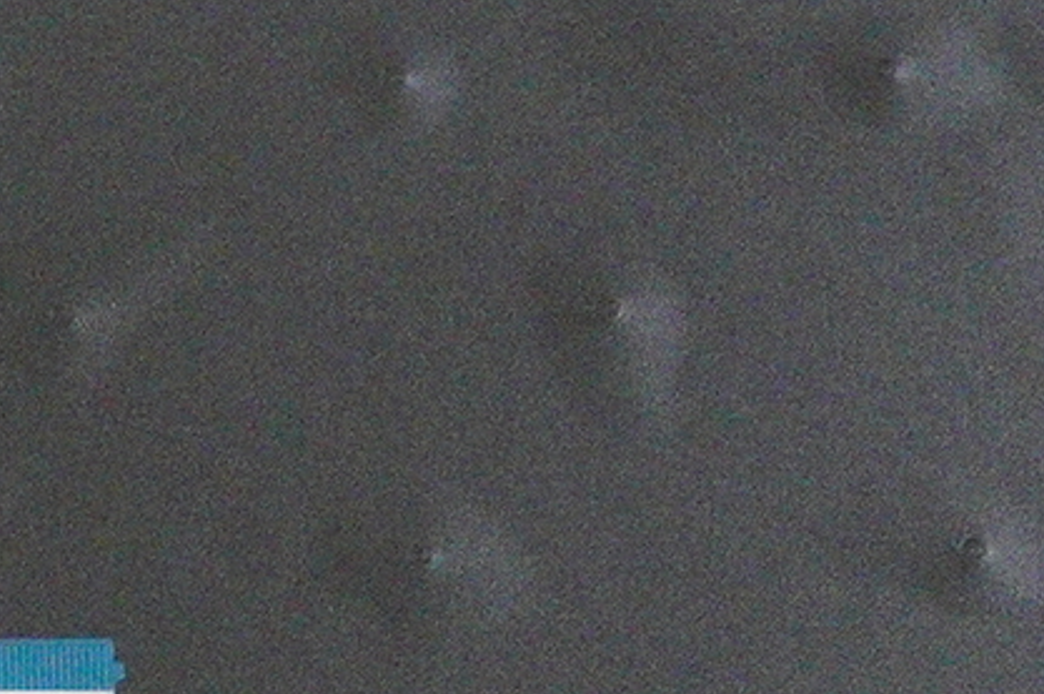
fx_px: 6257
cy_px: 1185
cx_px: -914
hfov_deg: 9.1
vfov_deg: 6.2
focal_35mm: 216
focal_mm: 24
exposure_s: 1/250
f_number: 5.6
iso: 6400
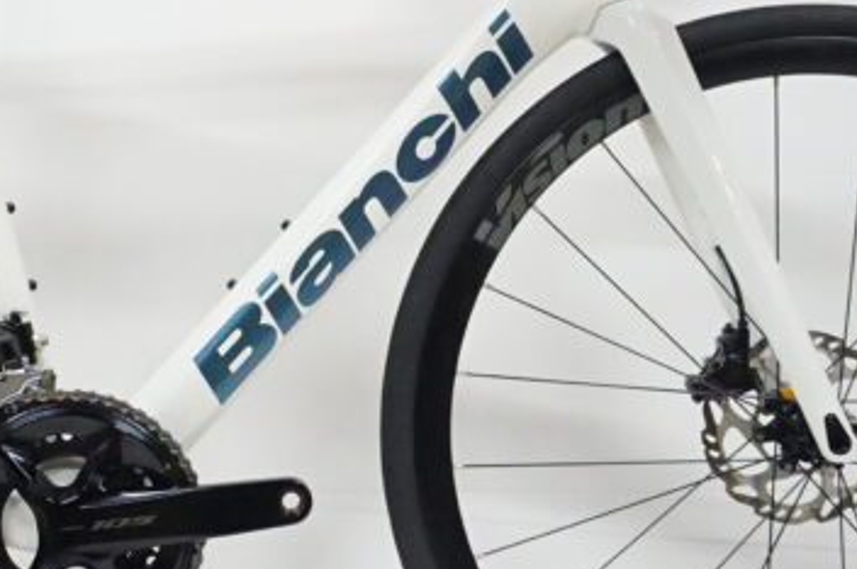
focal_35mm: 75
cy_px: 167
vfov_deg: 18.1
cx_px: 200
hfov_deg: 26.6
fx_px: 1784
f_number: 8
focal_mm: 20
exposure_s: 1/100
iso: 5000
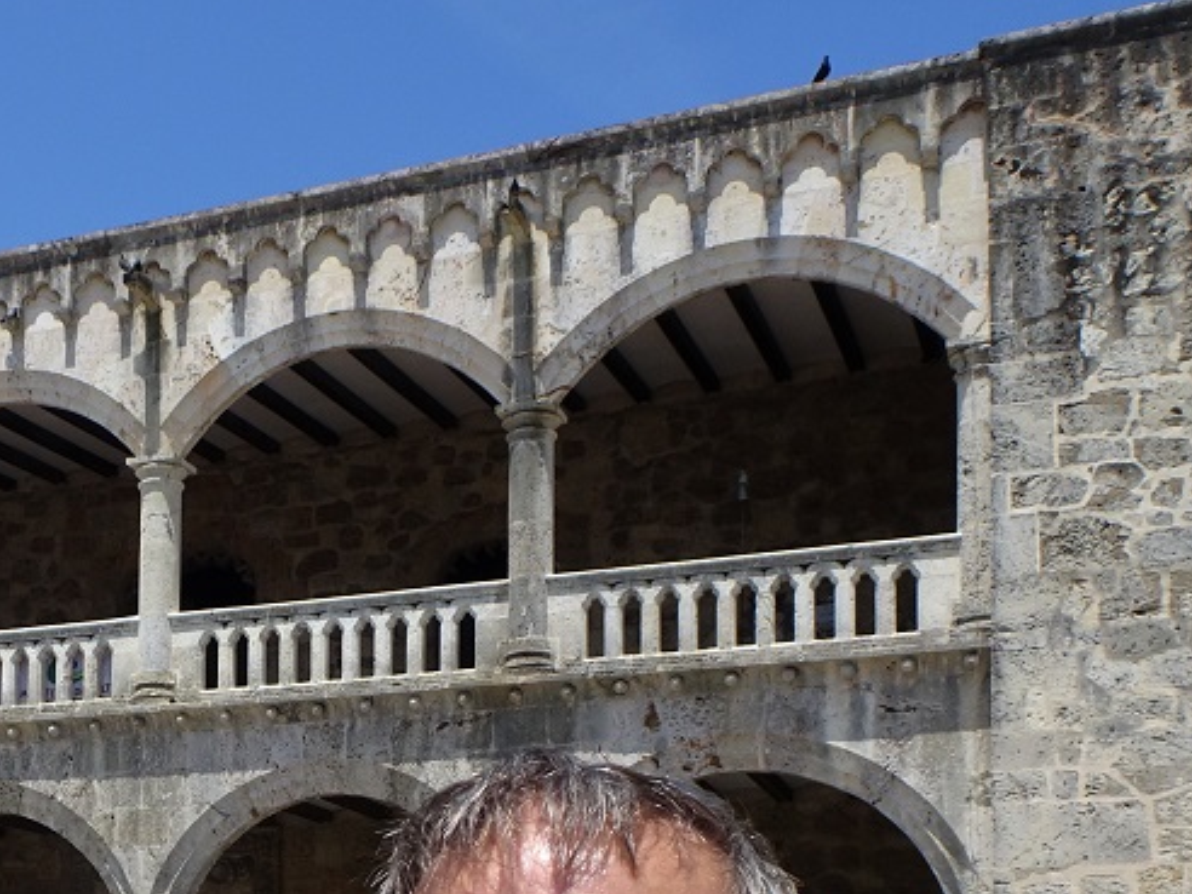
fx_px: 1791
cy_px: 967
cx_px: 223
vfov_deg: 26.0
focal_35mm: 52
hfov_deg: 35.5
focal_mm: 4.1
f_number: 3.5
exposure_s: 1/1000
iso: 80
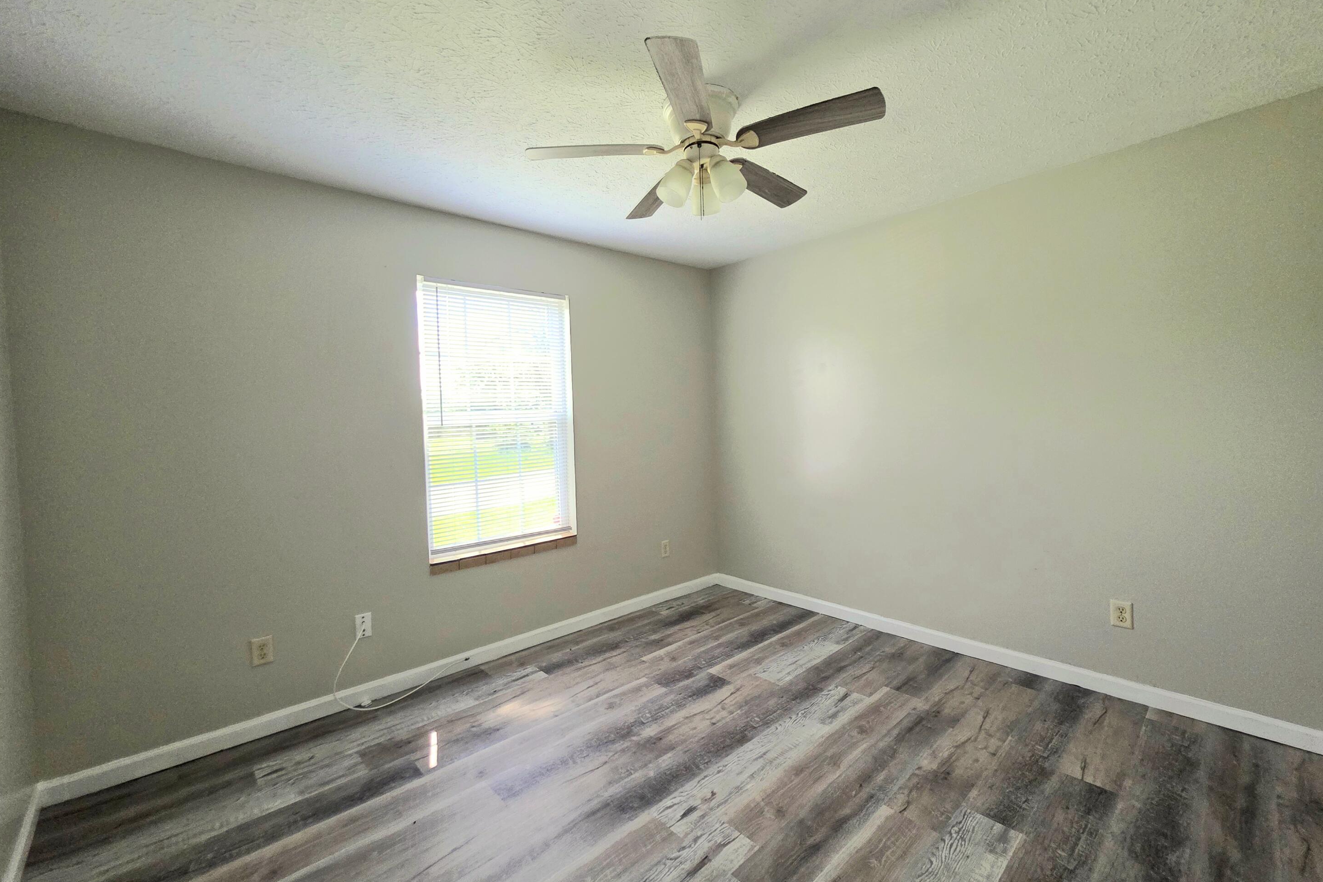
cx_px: 673
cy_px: 428
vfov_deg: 81.2
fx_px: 515
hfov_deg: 104.2
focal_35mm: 14
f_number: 1.9
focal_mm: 2.2
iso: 320
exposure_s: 1/370
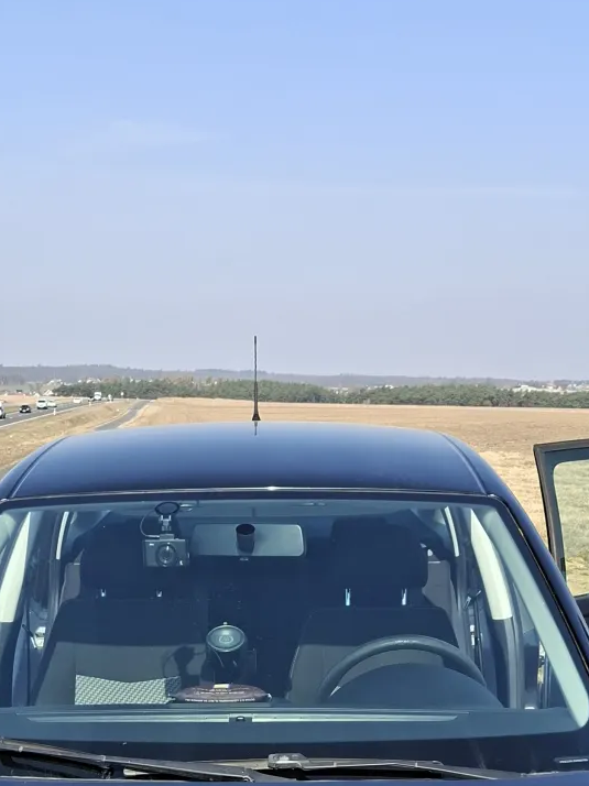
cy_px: 889
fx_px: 1249
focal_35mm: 55
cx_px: 233
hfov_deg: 26.5
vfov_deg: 30.7
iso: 50
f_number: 1.8
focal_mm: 5.54
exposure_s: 1/1124
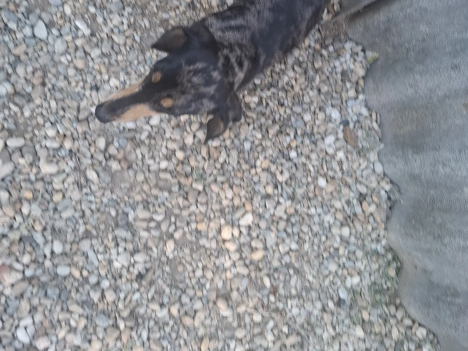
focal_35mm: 31
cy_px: 107
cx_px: 233
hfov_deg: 58.3
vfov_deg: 44.5
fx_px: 419
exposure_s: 1/100
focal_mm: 5.54
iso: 50
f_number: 1.8
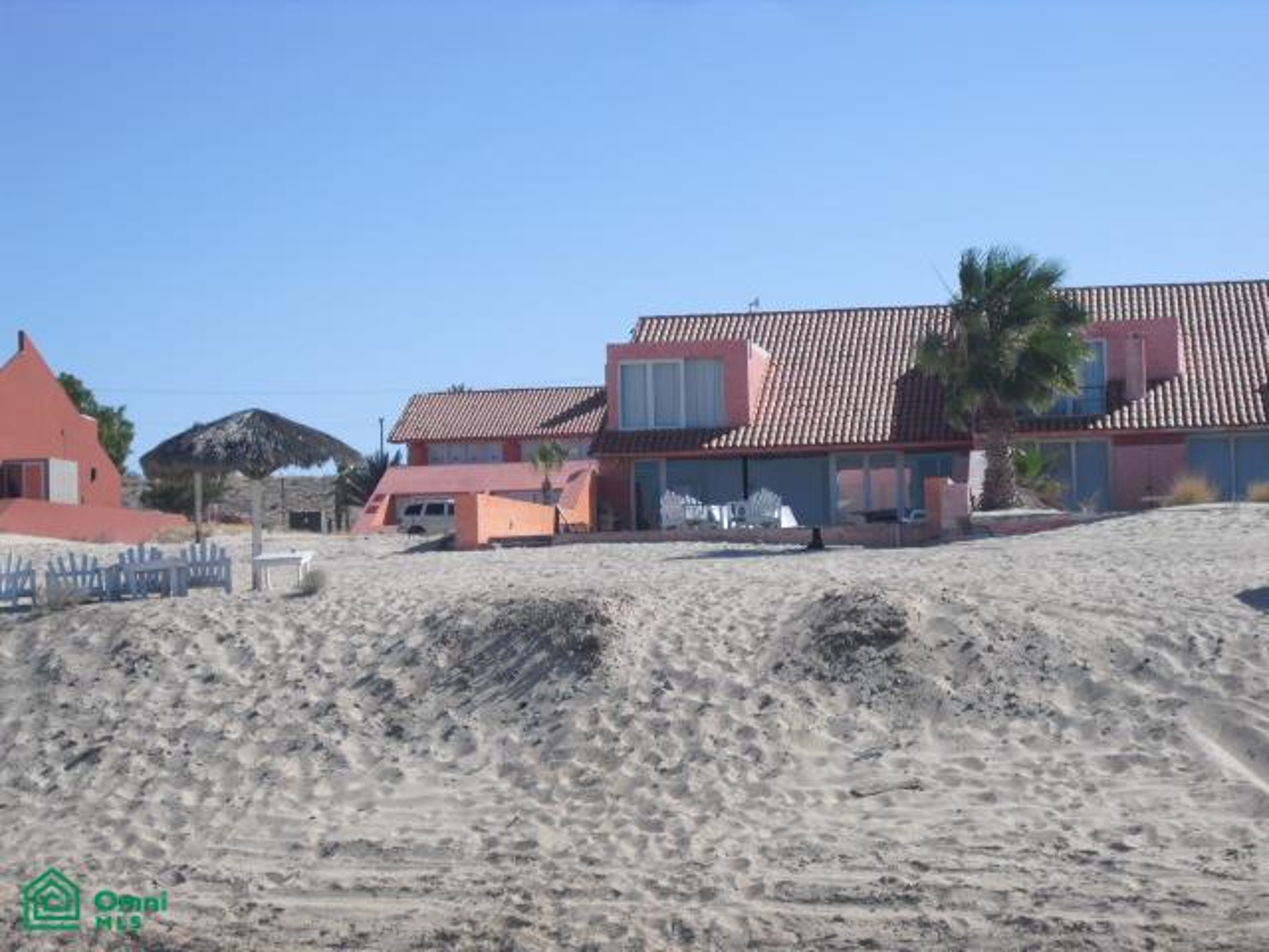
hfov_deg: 26.3
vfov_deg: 19.9
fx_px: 2713
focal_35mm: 74
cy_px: 476
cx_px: 634
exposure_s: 1/100
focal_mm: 13.1
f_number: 11.6
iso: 64
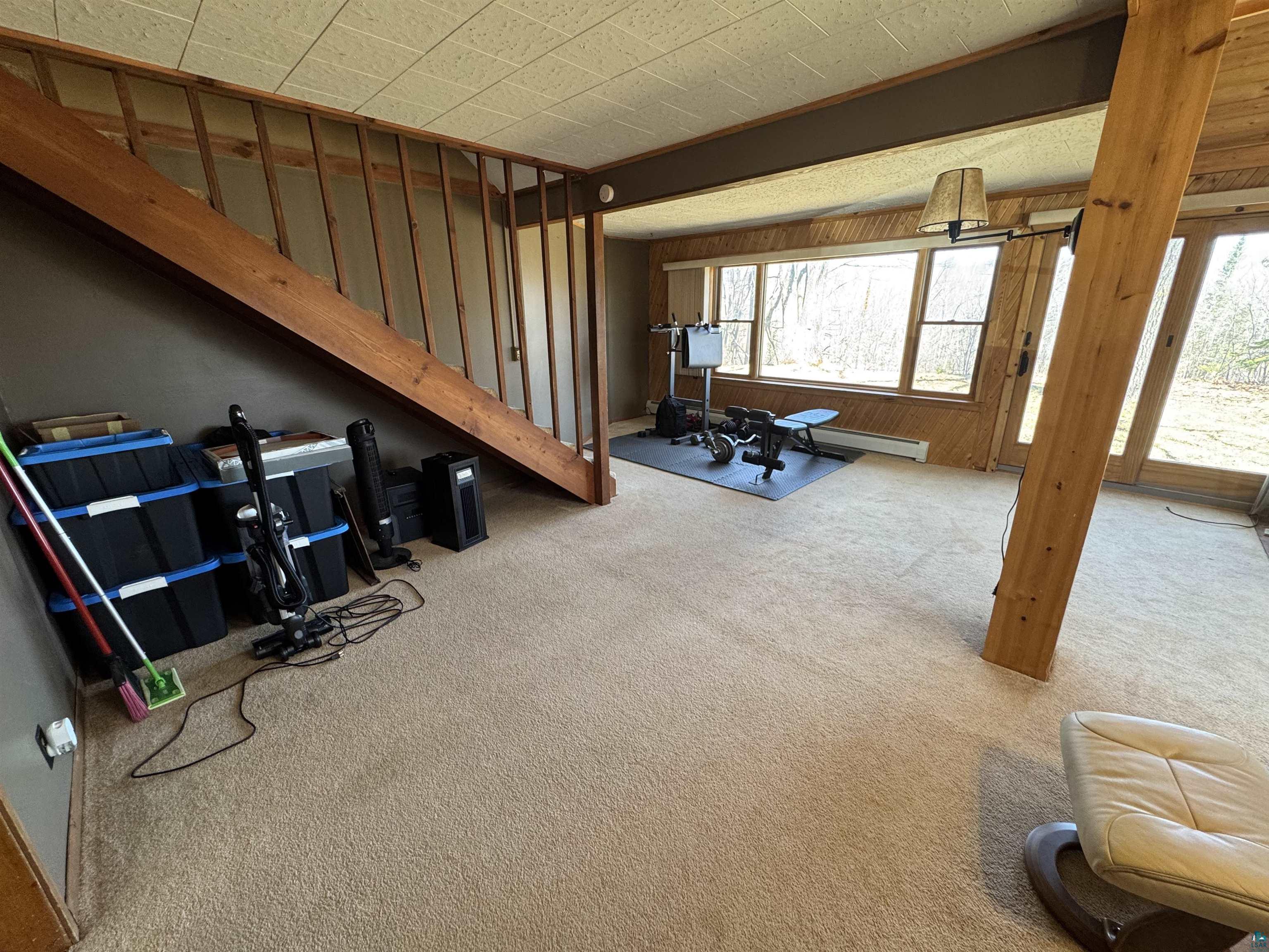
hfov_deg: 102.1
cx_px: 634
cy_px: 476
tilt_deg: -17.7
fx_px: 513
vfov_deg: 85.7
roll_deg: +0.4
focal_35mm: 14
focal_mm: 2.22
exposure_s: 1/60
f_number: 2.2
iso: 160
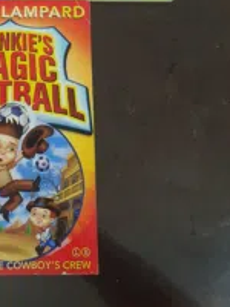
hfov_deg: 26.9
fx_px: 461
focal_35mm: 52
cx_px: 15
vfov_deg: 34.1
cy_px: 12
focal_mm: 4.32
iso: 320
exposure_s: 1/50
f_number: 2.4
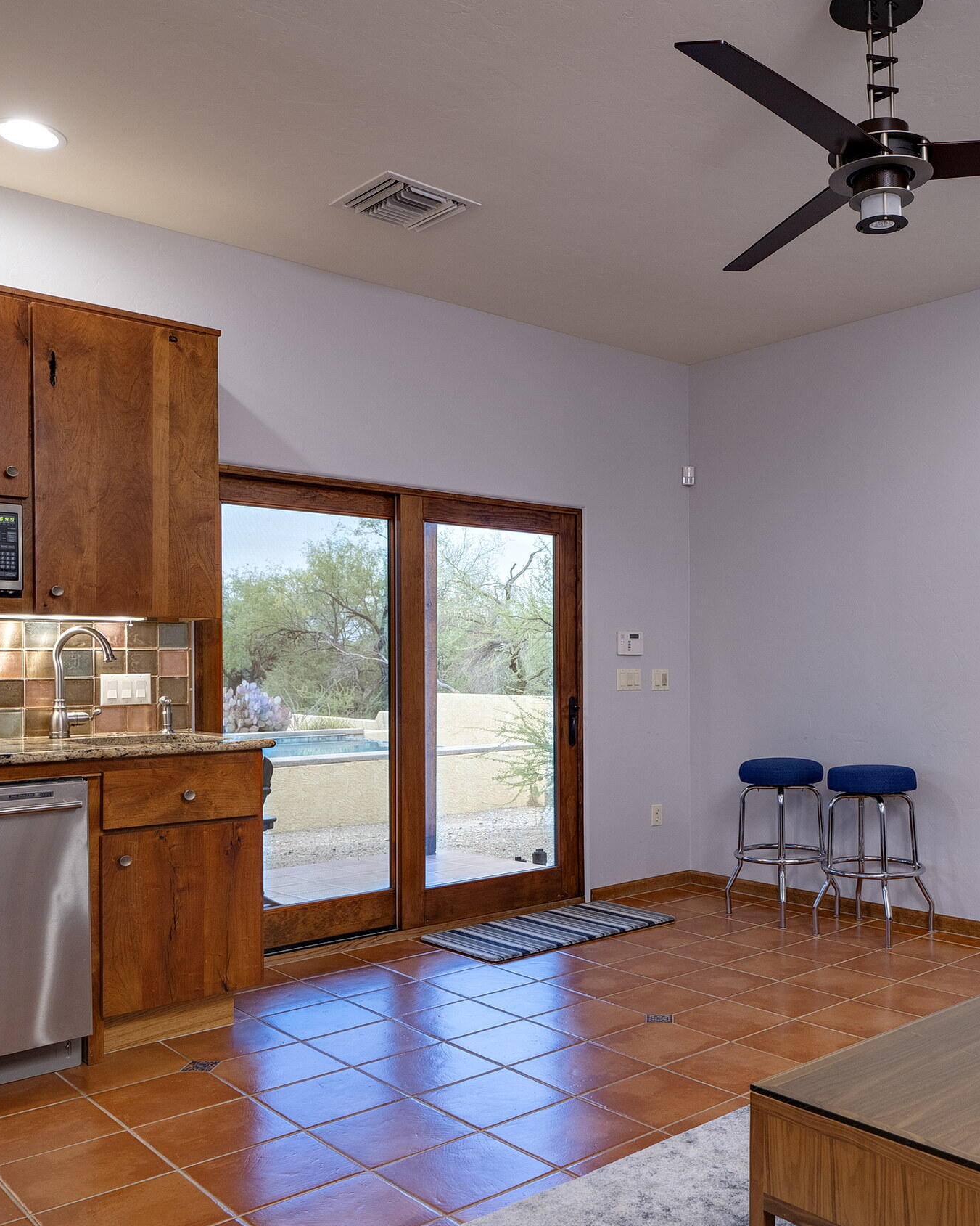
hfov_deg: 50.1
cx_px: 696
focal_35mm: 28
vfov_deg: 62.1
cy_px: 661
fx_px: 1015
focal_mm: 18
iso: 200
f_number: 7.1
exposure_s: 1/6
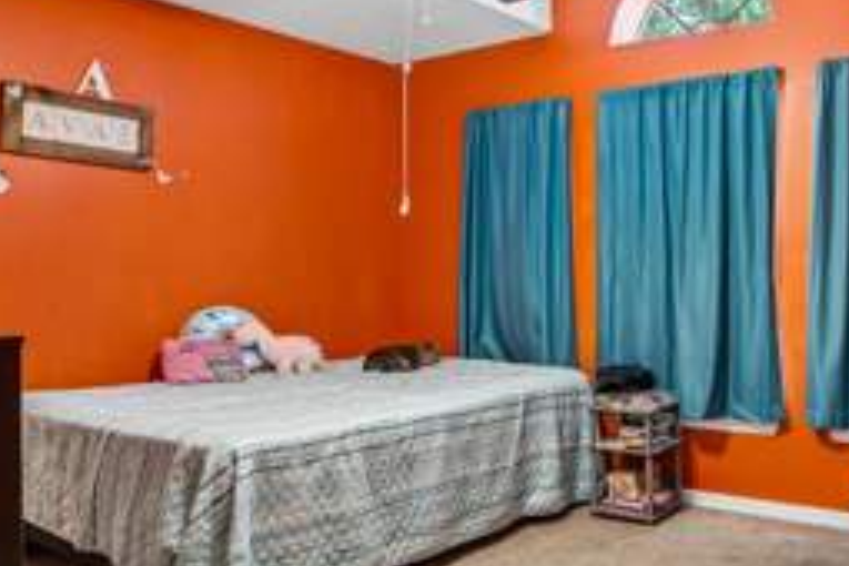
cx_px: 626
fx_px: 755
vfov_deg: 41.1
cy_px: 276
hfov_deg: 56.1
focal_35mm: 32
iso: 400
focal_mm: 17
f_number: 8
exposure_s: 1/3.33
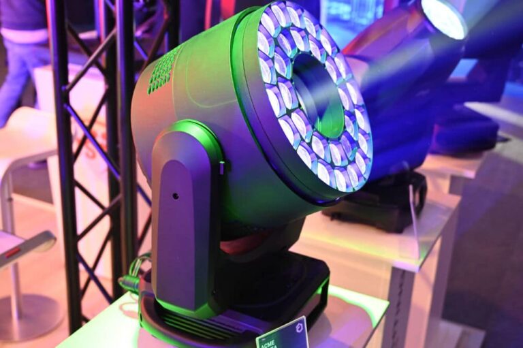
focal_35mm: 45
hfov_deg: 43.6
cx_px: 262
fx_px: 653
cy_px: 174
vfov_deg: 29.8
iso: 2800
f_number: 4
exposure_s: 1/125
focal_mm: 45
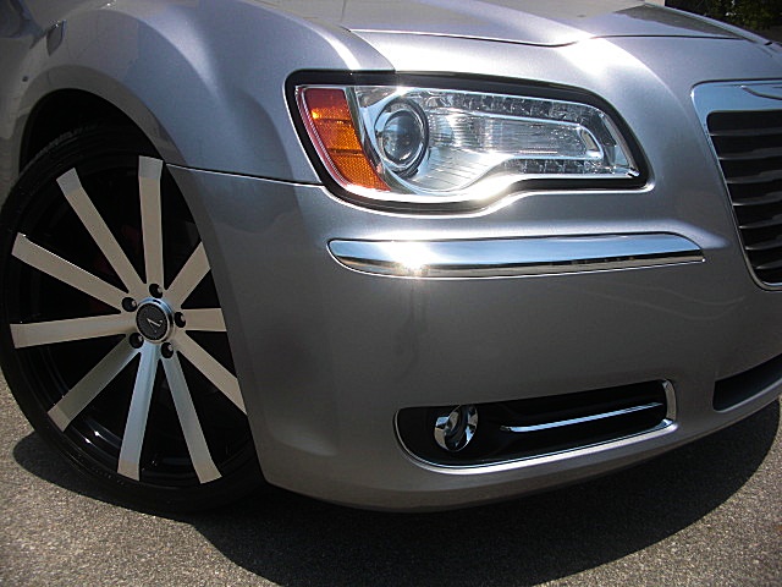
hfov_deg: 51.4
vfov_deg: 39.7
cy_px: 294
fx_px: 813
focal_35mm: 36
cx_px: 391
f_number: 7.9
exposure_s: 1/160
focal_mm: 6.3
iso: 50
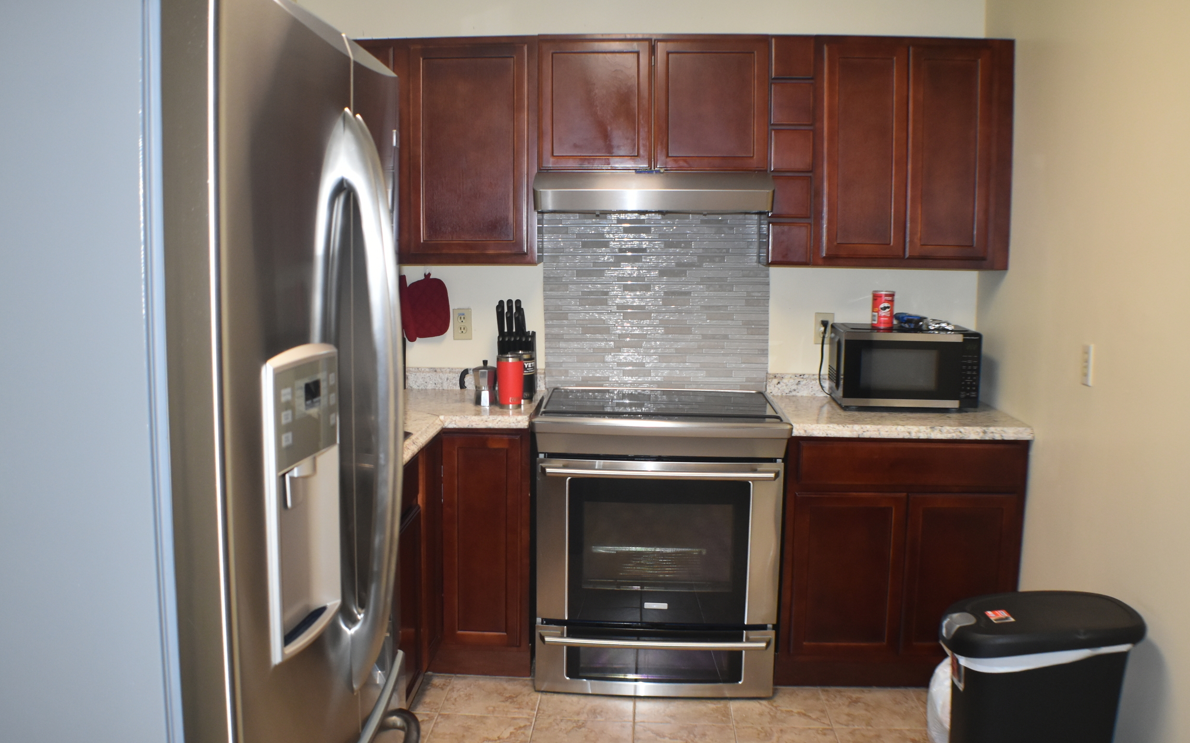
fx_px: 1415
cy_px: 391
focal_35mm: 44
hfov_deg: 45.6
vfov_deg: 29.4
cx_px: 545
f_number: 3.8
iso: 800
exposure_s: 1/125
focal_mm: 23
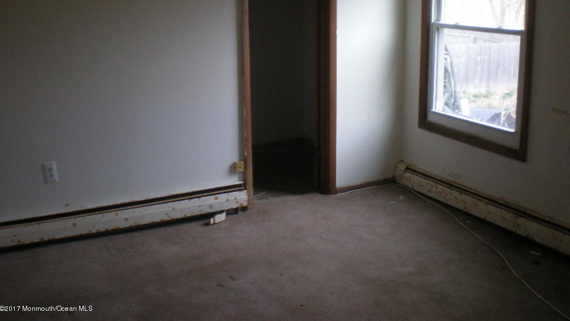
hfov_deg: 48.3
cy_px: 107
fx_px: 635
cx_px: 285
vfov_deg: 28.2
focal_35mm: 42
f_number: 3.1
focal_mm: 6.3
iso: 193
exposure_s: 1/58.6
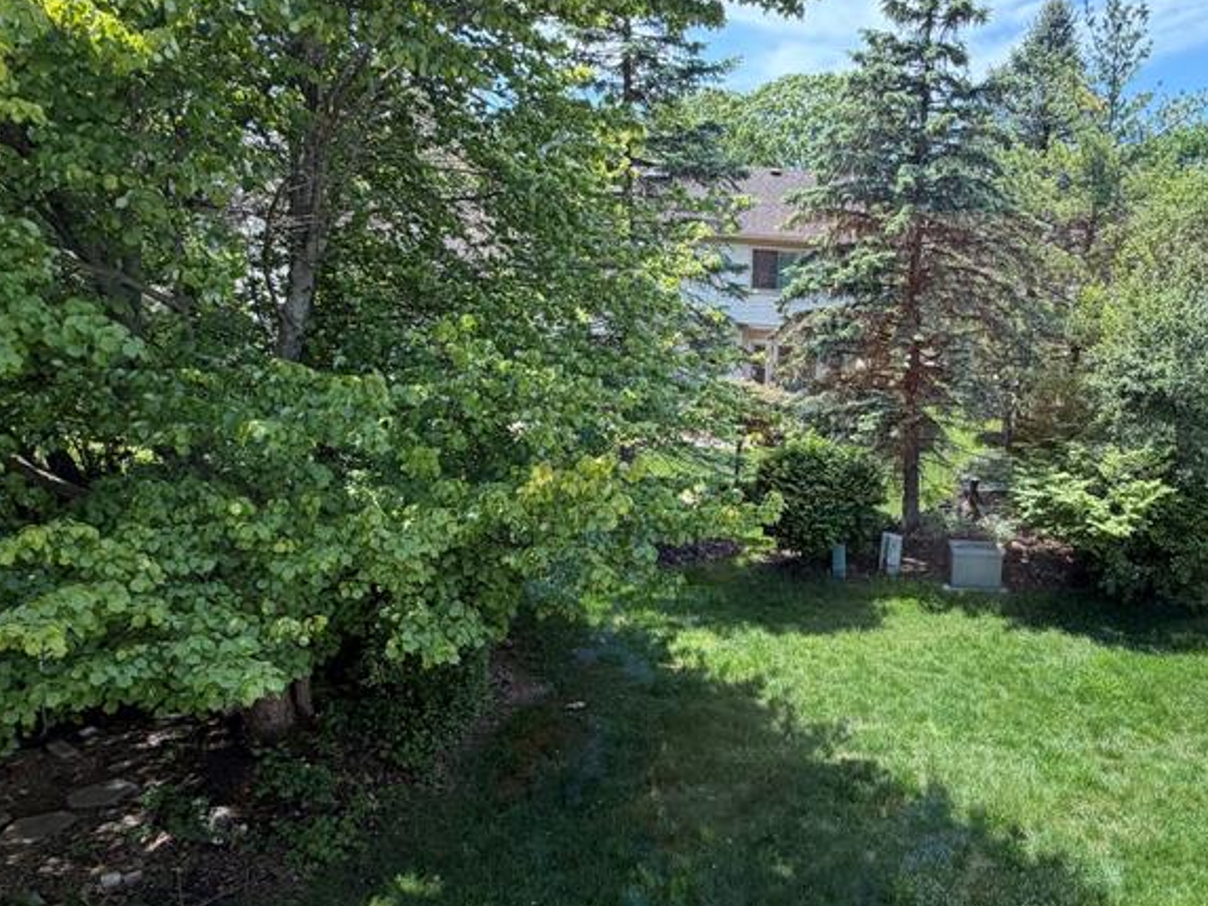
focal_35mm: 25
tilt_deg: -15.0
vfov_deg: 54.7
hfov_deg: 66.6
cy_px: 514
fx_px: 873
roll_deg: -3.3
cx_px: 850
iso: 40
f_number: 2.2
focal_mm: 2.22
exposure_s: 1/222
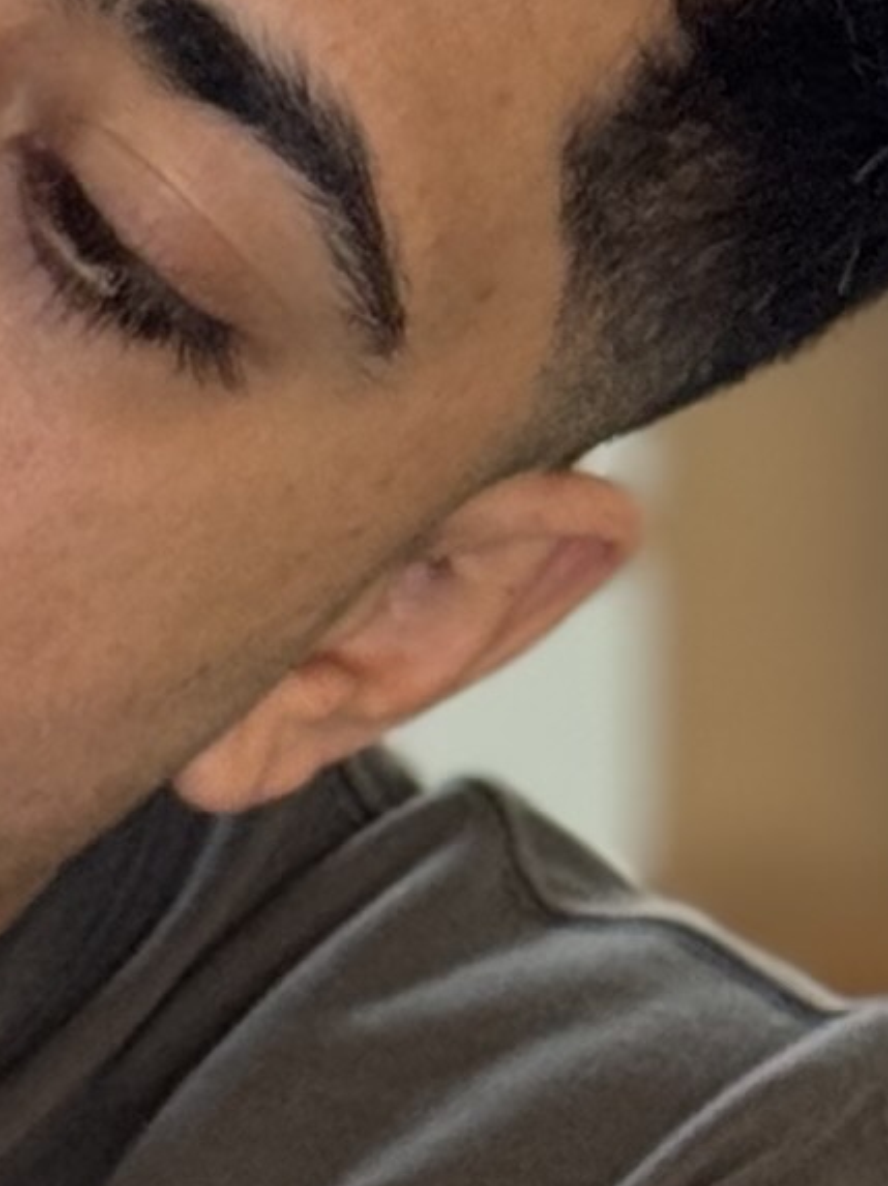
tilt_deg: -2.8
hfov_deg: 4.2
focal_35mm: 338
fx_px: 11574
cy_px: 1176
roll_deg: +0.1
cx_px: -1888
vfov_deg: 5.9
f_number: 1.78
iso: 100
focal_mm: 6.76
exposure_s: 1/100
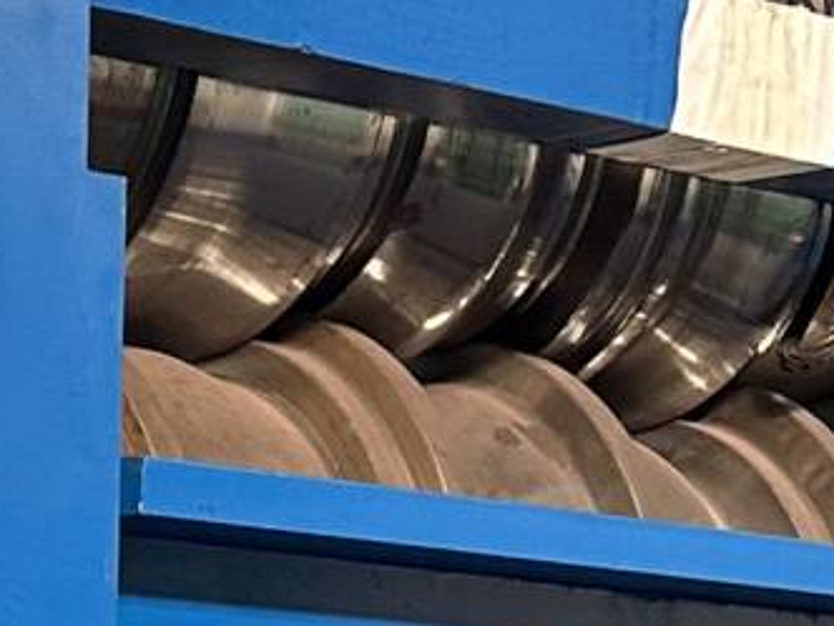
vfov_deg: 8.0
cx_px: 266
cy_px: 639
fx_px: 4457
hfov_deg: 10.7
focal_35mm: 185
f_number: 1.78
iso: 250
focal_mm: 6.86
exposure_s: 1/113
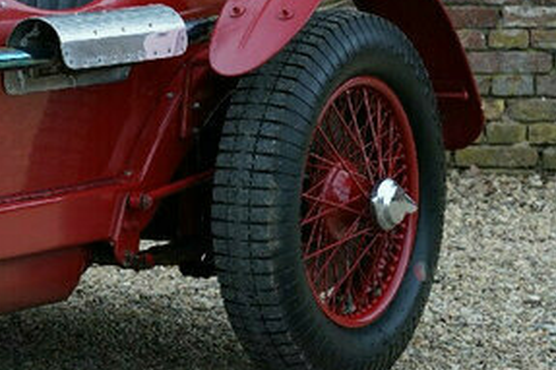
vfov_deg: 5.1
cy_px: 79
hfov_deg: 7.4
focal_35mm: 268
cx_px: -465
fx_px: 4143
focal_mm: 64.1
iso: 640
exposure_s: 1/80
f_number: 5.6
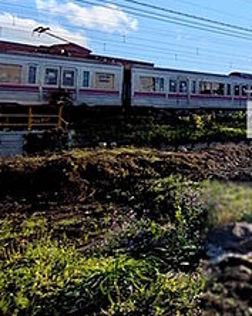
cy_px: 112
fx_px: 346
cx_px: 396
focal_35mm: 37
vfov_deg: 48.5
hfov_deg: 26.3
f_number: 2.2
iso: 48
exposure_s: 1/7407
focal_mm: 1.83
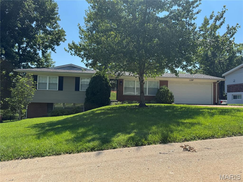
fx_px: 168
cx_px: 122
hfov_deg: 71.6
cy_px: 91
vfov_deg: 56.8
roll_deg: -0.6
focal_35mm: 24
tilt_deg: +1.3
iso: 80
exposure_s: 1/2604
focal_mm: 6.76
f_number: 1.78
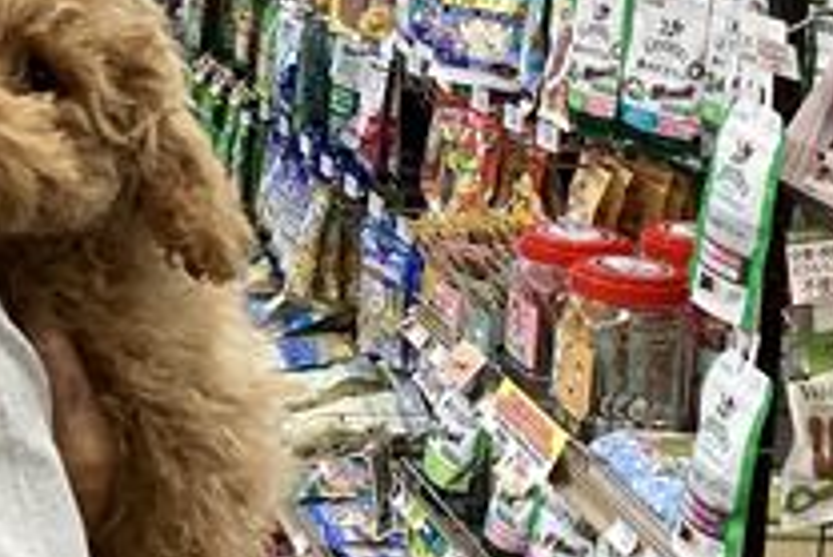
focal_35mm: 93
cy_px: -52
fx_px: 2153
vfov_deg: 14.4
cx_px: 40
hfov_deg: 21.3
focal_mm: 3.3
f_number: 2.4
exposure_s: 1/50
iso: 160
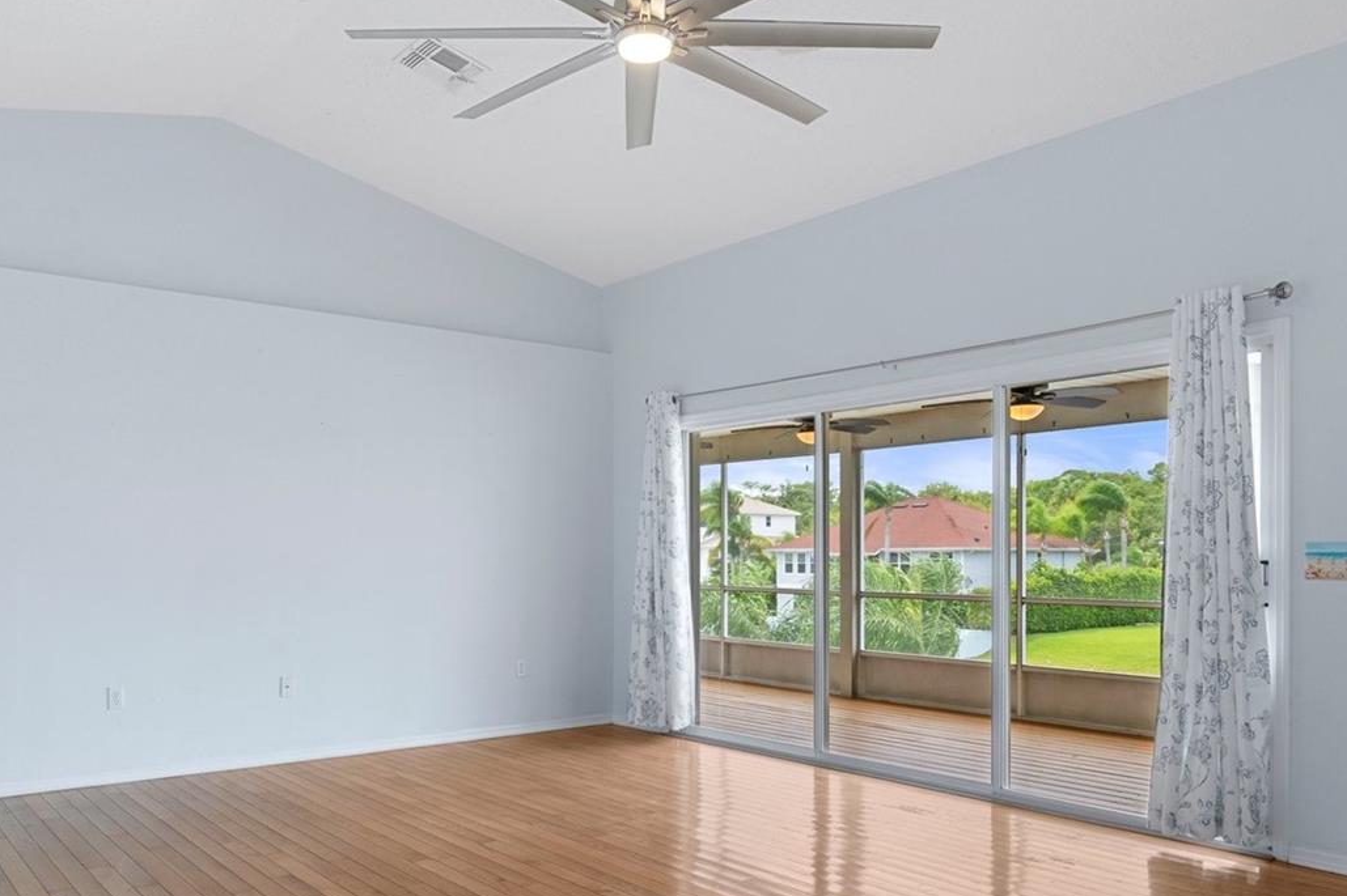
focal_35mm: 28
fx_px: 1047
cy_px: 576
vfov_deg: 45.8
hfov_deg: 65.5
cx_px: 666
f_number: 8
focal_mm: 18
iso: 320
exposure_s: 1/10
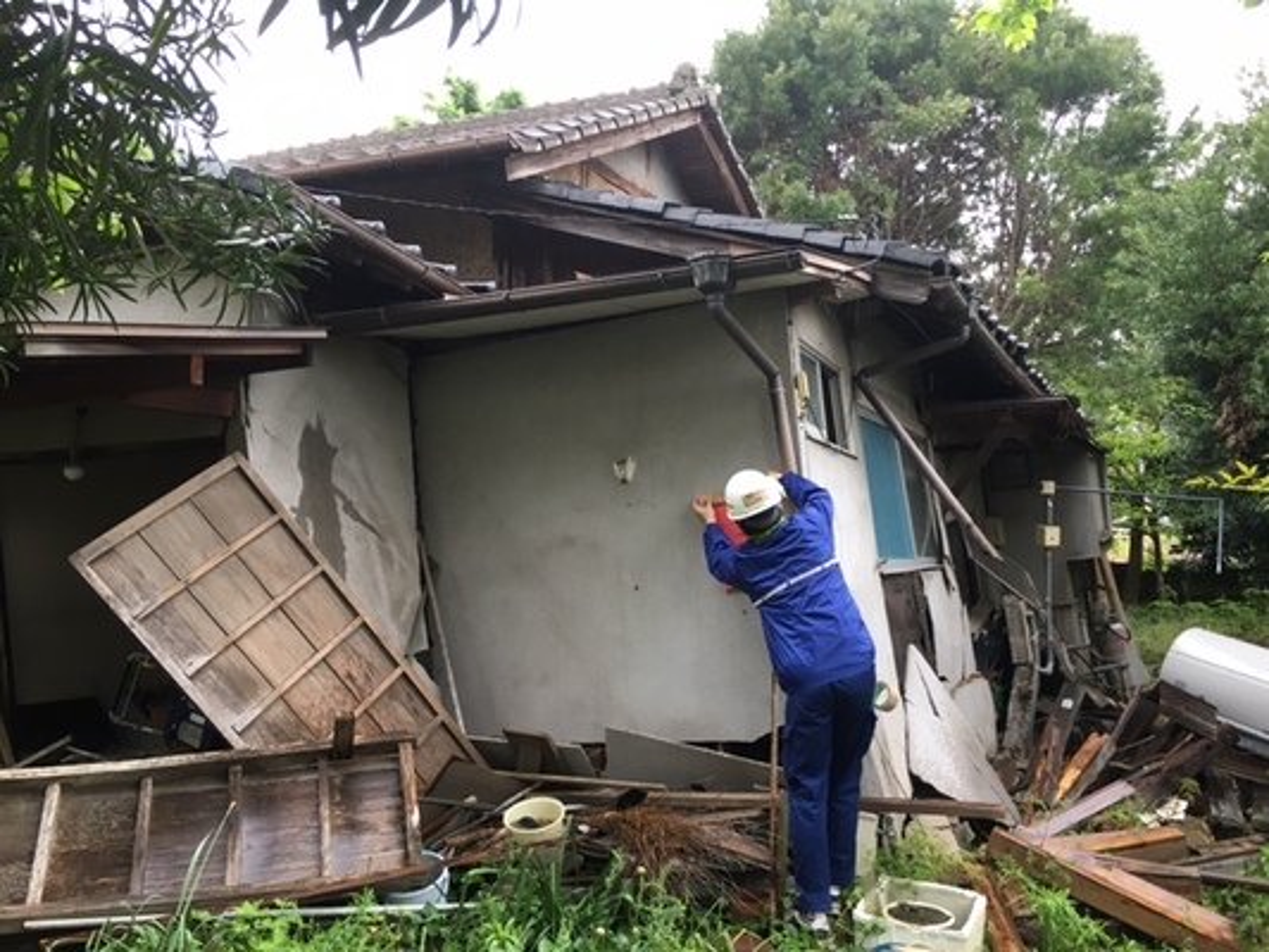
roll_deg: -2.9
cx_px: 634
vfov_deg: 48.2
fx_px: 1063
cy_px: 476
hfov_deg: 61.6
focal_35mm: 29
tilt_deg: +4.7
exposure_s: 1/30
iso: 25
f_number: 2.2
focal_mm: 4.15
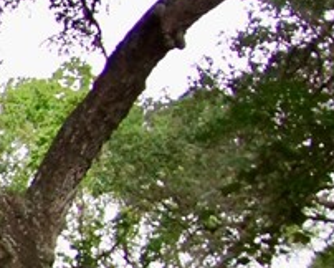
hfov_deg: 11.7
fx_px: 1346
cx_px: -453
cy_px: 286
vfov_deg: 11.2
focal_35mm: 136
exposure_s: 1/4000
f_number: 3.5
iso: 1600
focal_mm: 18
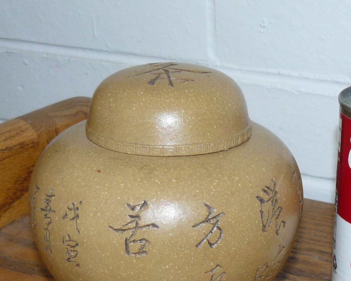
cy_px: 206
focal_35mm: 81
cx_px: 274
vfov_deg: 18.8
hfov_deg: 23.3
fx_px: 841
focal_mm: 6
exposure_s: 1/30
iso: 100
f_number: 2.8
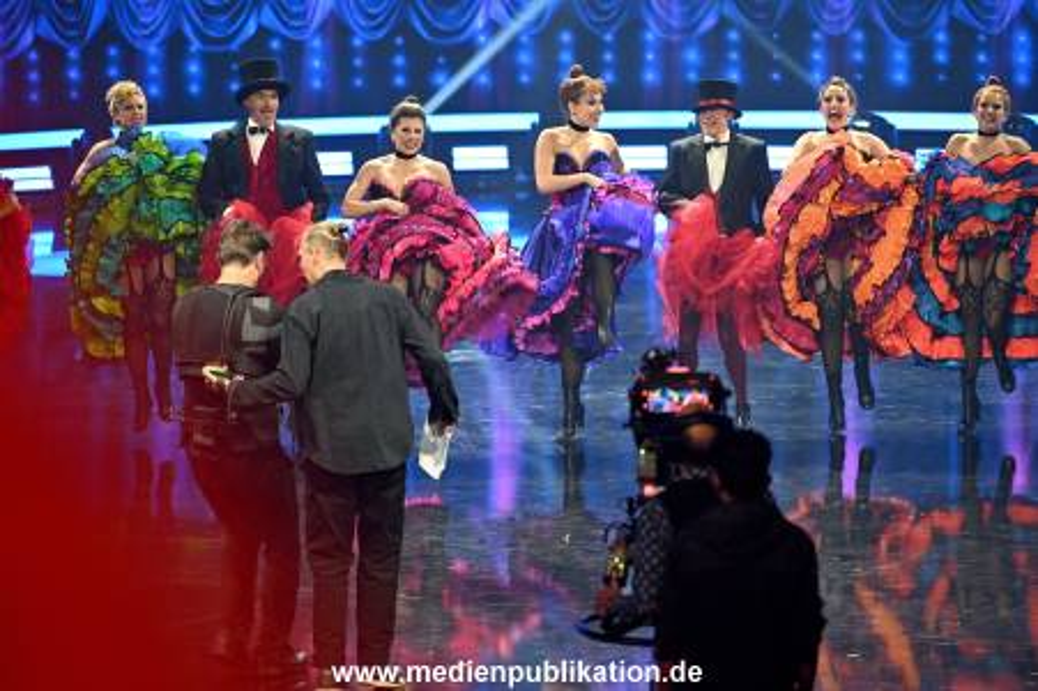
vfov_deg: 6.2
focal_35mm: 220
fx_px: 6339
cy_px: 346
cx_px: 519
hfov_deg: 9.4
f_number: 4
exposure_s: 1/125
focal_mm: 220
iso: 3600
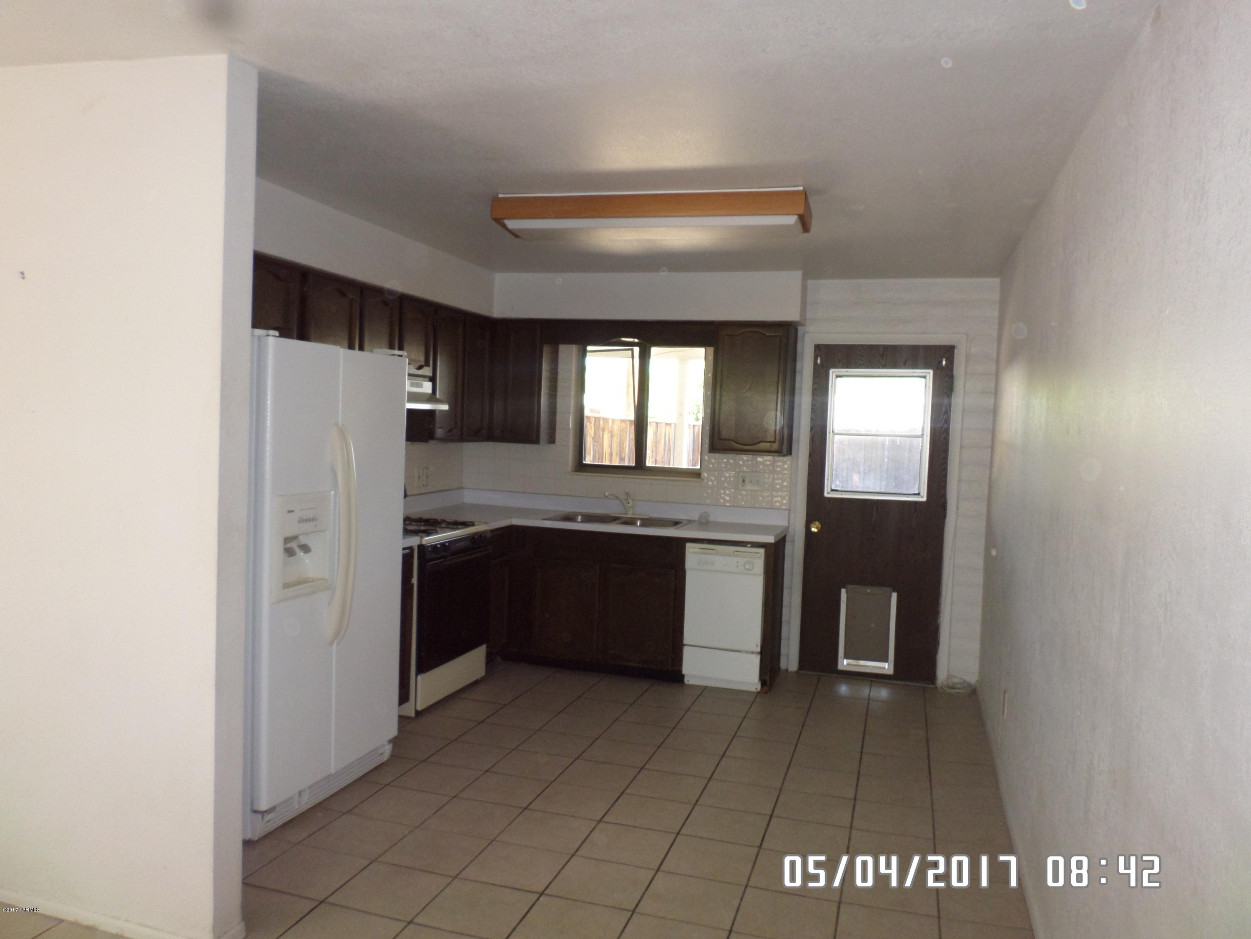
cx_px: 626
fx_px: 903
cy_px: 470
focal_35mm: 25
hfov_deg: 69.4
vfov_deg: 54.9
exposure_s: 1/30
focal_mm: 4.5
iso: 160
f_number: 2.5
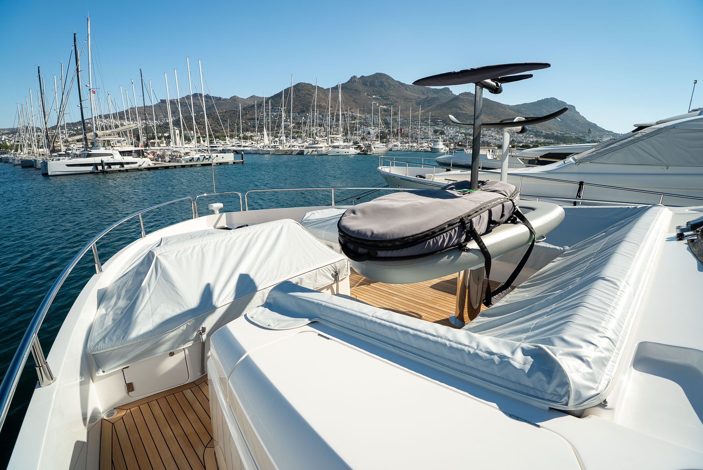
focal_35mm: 17
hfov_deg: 93.2
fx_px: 332
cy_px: 235
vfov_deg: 70.5
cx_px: 352
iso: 100
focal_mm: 17
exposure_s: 1/250
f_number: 8
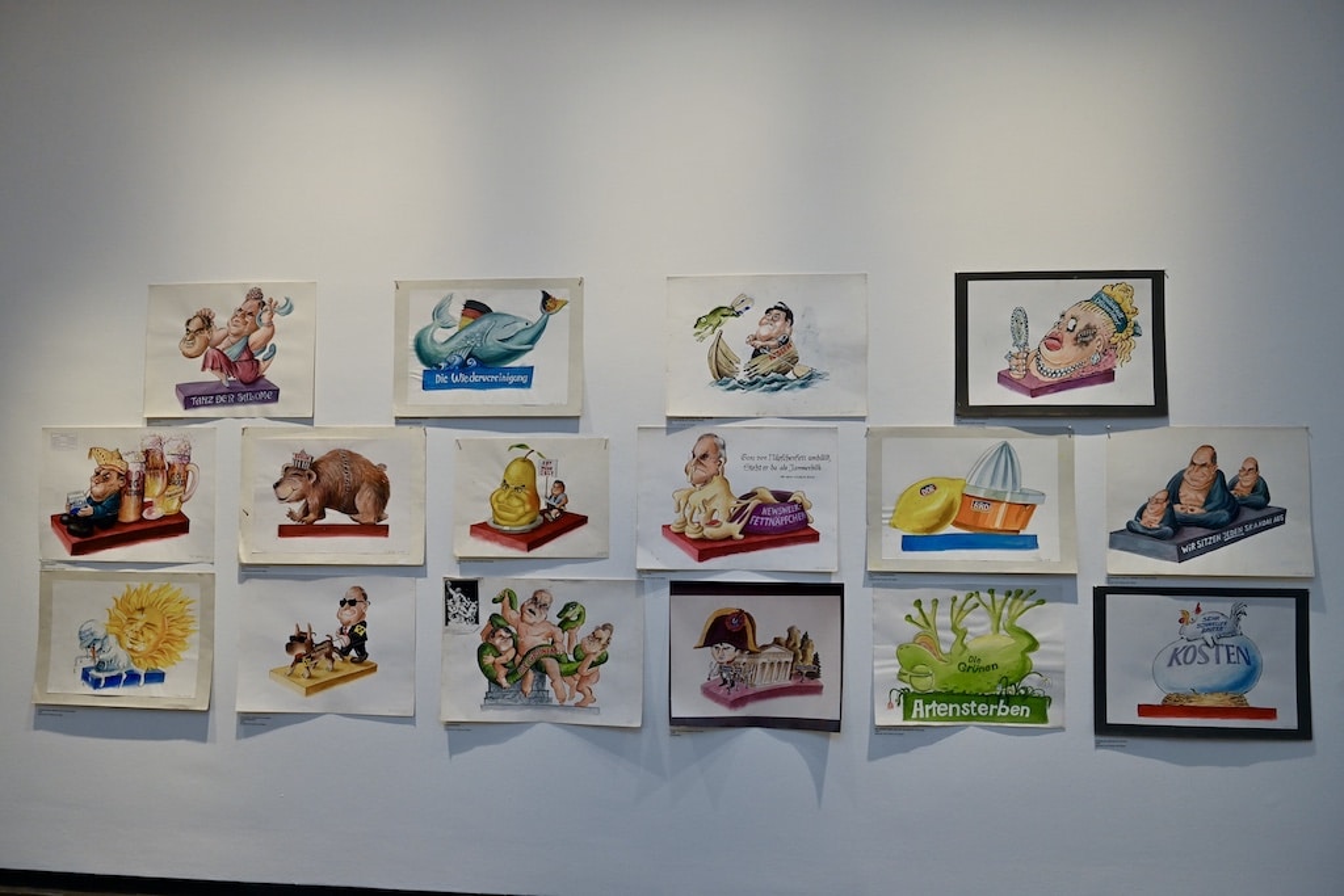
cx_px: 672
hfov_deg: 63.7
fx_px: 1083
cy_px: 448
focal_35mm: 29
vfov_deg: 45.0
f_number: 5
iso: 1000
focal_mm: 29
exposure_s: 1/100
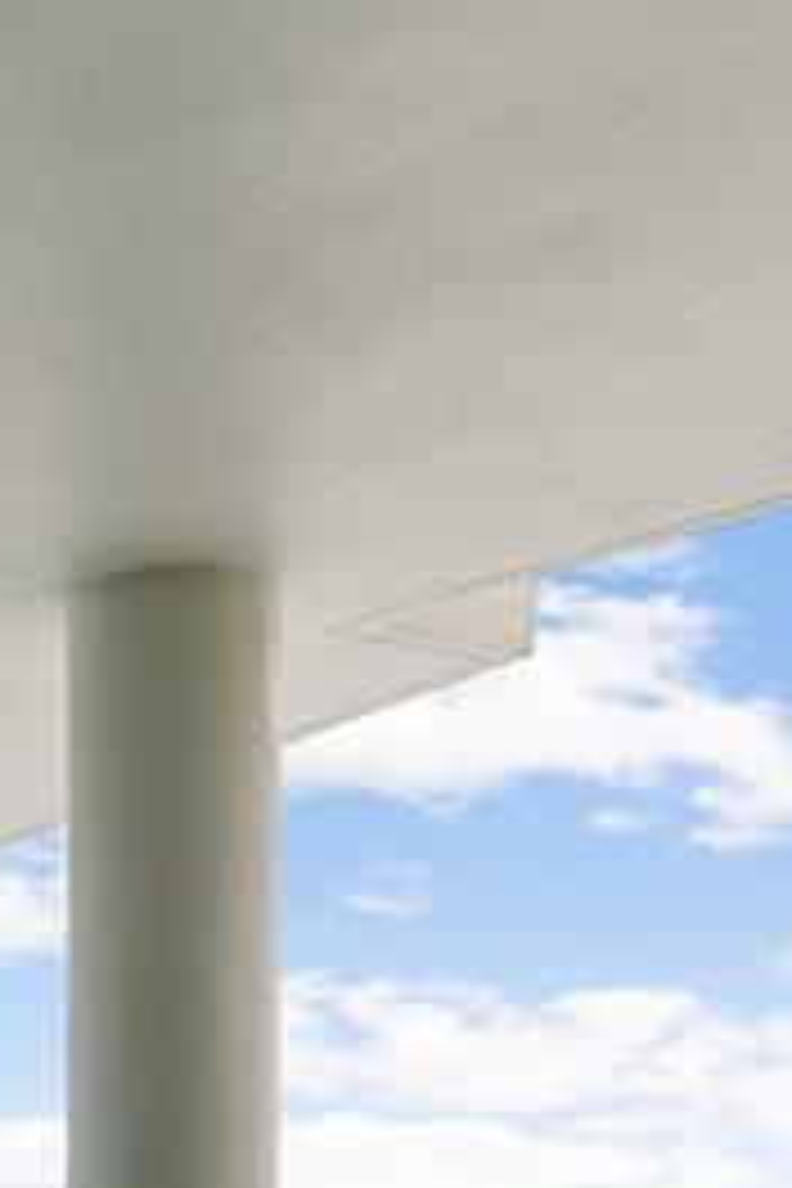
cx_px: -288
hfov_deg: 19.8
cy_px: 1352
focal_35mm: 62
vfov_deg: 28.9
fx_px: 2046
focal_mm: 16
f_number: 8
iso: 250
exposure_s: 1/400
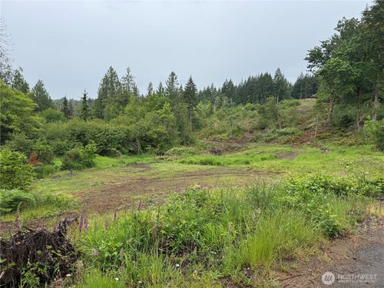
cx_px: 192
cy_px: 144
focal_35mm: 24
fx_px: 266
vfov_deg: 56.8
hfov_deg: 71.6
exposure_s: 1/1818
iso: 80
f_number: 1.78
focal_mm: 6.76
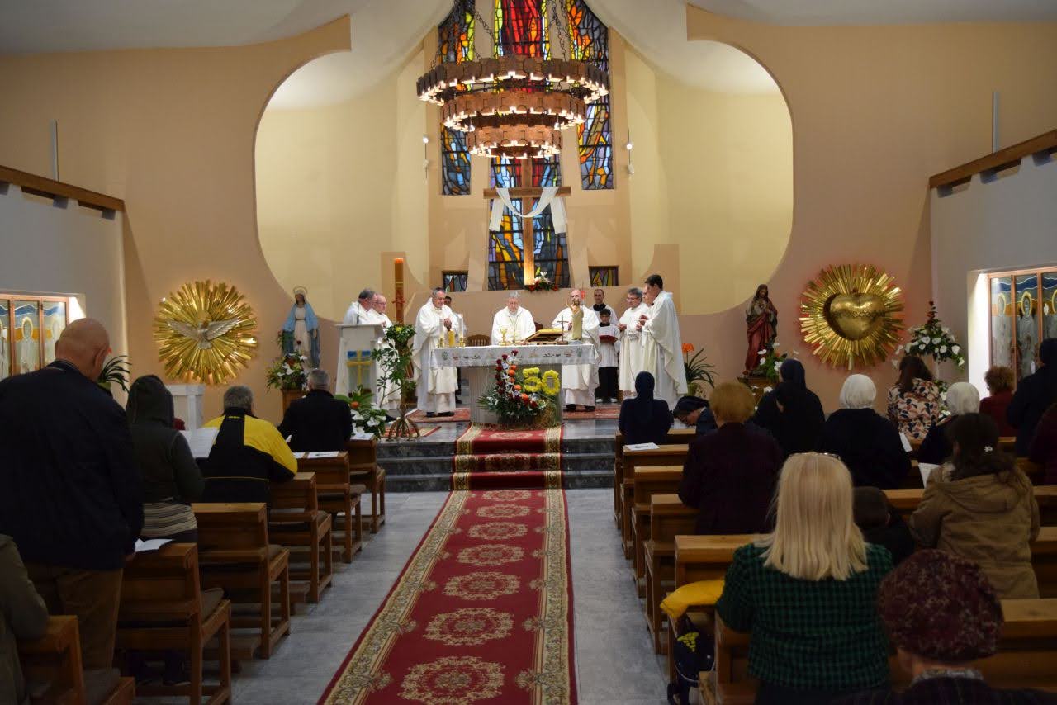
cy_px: 352
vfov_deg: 34.2
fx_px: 1145
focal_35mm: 39
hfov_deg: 49.5
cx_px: 528
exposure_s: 1/60
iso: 1100
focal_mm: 26
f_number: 4
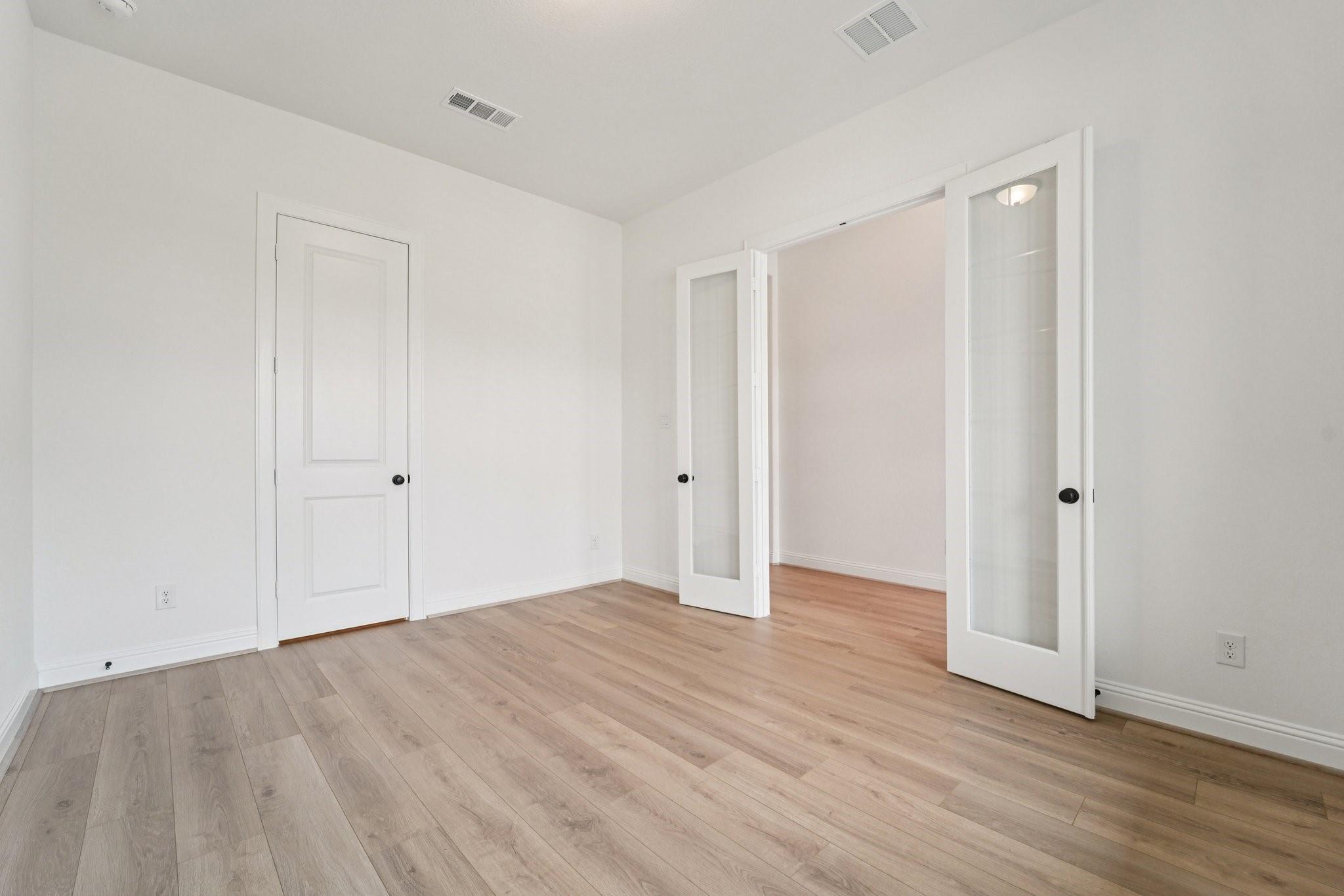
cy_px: 448
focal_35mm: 14
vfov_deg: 81.2
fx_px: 523
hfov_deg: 104.3
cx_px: 672
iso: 500
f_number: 8
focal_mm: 14
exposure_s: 1/60
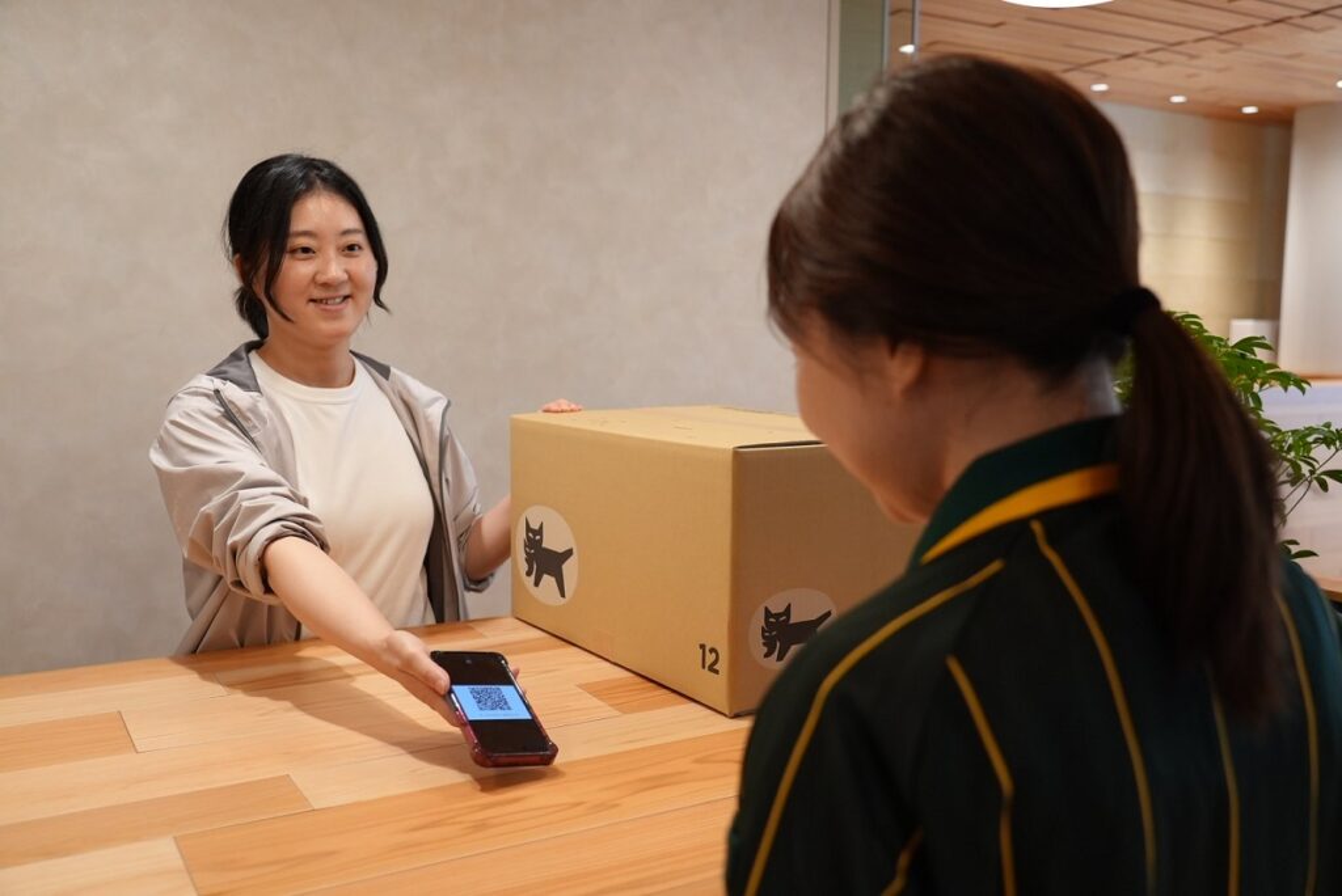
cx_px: 671
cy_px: 448
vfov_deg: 42.4
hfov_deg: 60.3
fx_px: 1156
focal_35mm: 31
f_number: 4
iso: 2000
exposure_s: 1/160
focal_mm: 31
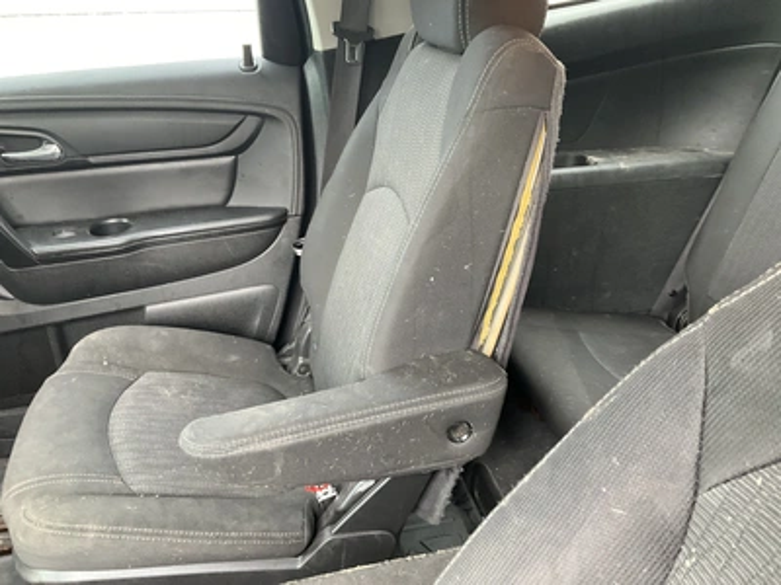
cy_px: 292
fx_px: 654
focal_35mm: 29
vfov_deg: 48.2
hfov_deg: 61.7
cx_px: 390
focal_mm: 3
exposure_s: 1/60
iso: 200
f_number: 1.8
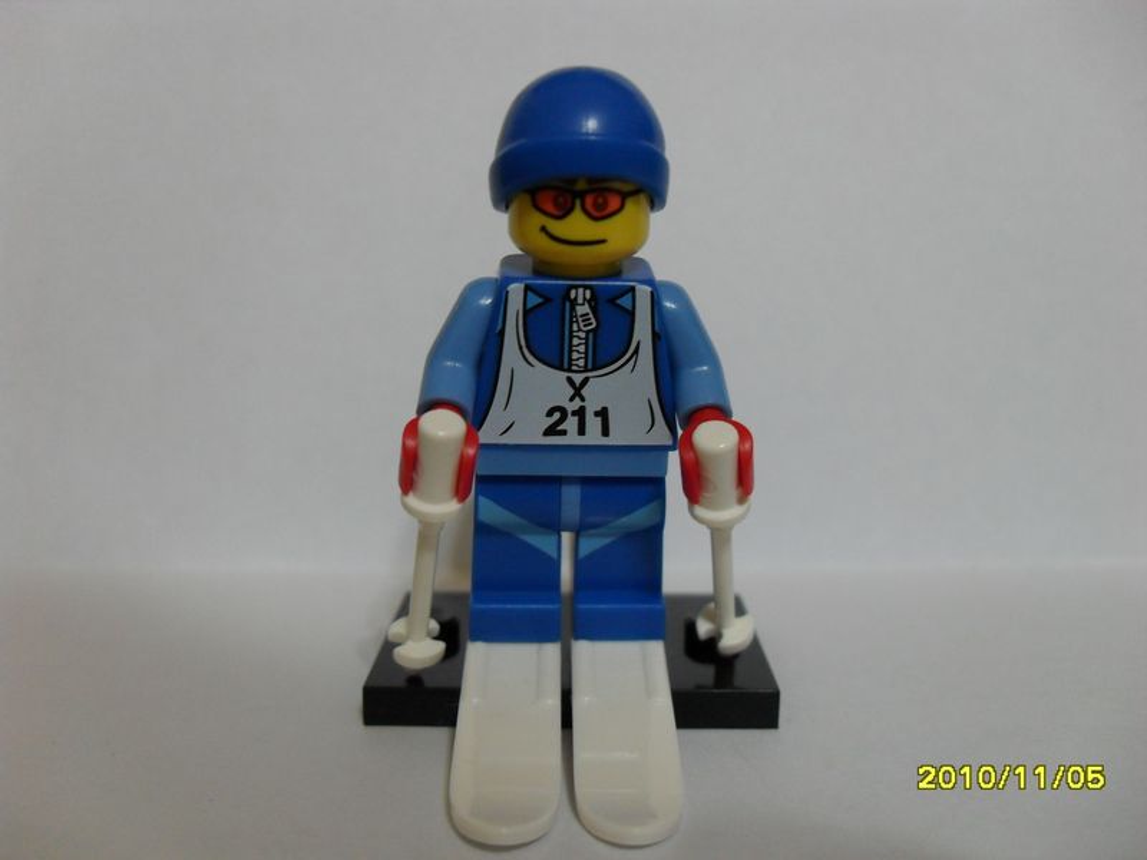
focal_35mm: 35
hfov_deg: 52.6
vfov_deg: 40.7
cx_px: 574
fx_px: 1160
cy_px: 430
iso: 200
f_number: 2.8
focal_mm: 6.2
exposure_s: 1/20
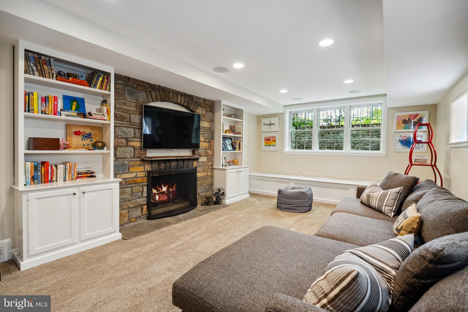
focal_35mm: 16
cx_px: 234
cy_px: 156
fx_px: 215
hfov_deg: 95.0
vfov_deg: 72.1
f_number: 4
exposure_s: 1/100
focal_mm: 16.5
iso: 1600
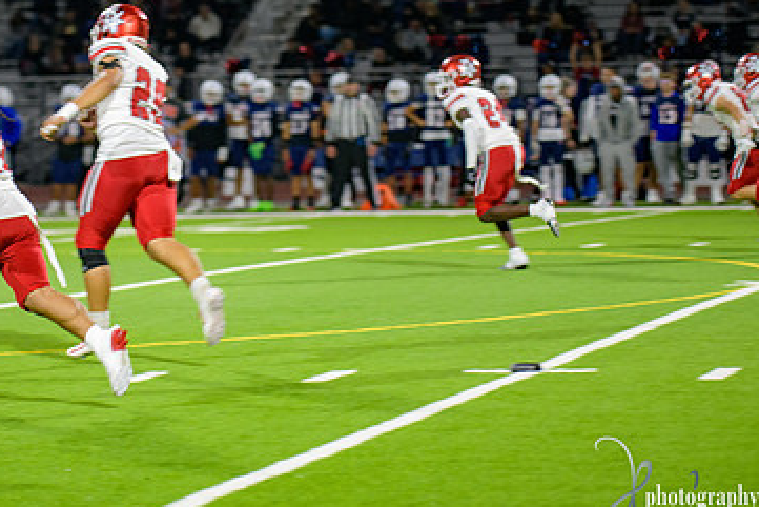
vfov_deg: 7.1
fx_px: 4070
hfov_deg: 10.6
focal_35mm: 193
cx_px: 210
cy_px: 184
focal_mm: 120
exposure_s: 1/250
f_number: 2.8
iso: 2000
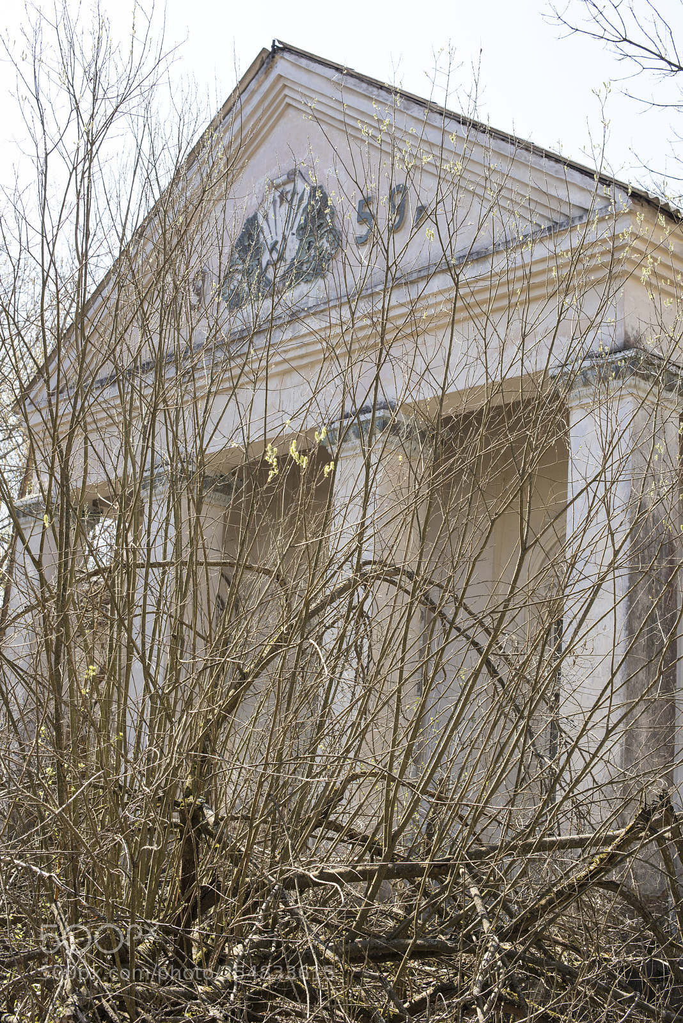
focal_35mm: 50
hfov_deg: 27.0
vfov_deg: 39.6
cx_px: 342
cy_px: 512
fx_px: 1422
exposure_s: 1/100
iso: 100
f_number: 8
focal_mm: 50
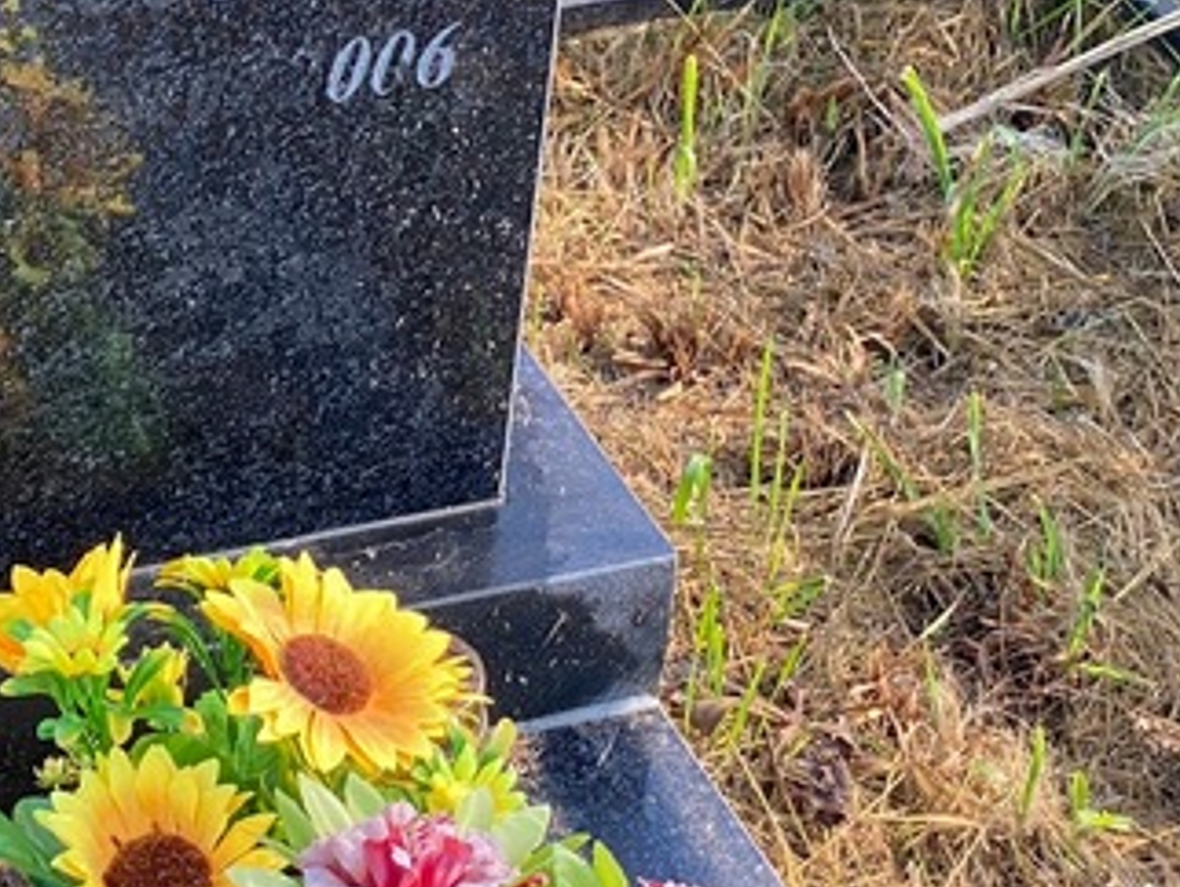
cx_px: 117
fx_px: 4401
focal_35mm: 129
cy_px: -92
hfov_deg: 15.1
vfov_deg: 11.3
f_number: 2
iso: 32
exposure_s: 1/122
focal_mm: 6
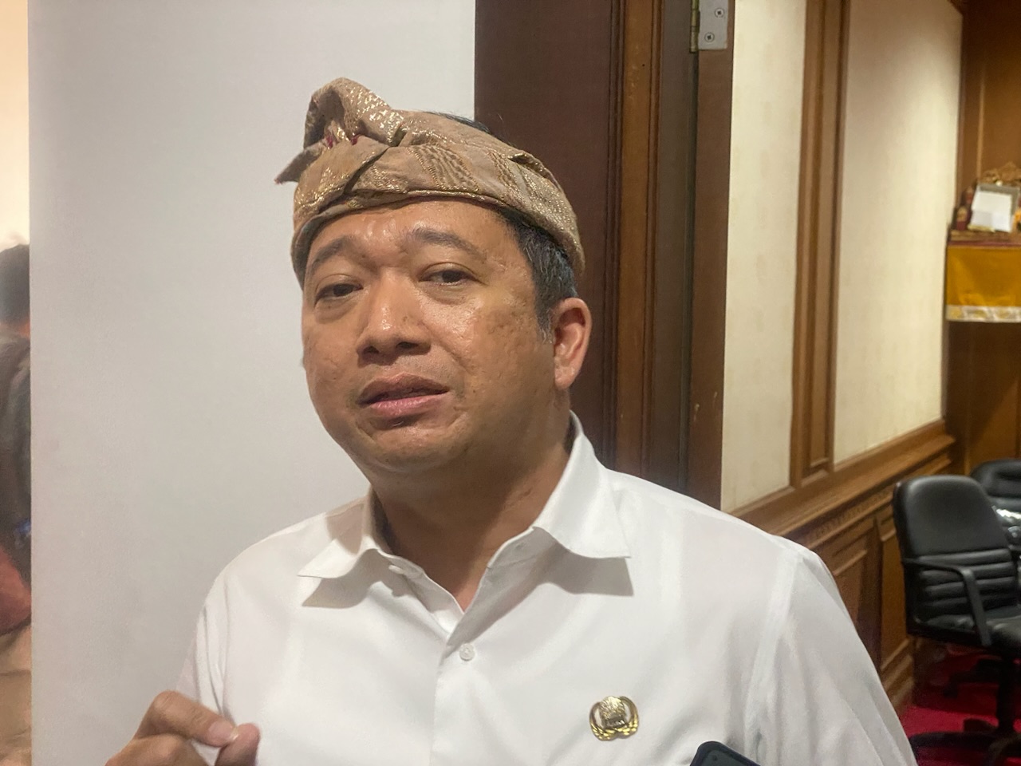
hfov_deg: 36.8
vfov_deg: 28.0
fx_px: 1534
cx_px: 510
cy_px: 383
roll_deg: -1.7
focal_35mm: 52
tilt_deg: -4.7
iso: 400
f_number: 2
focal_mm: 6
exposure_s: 1/60
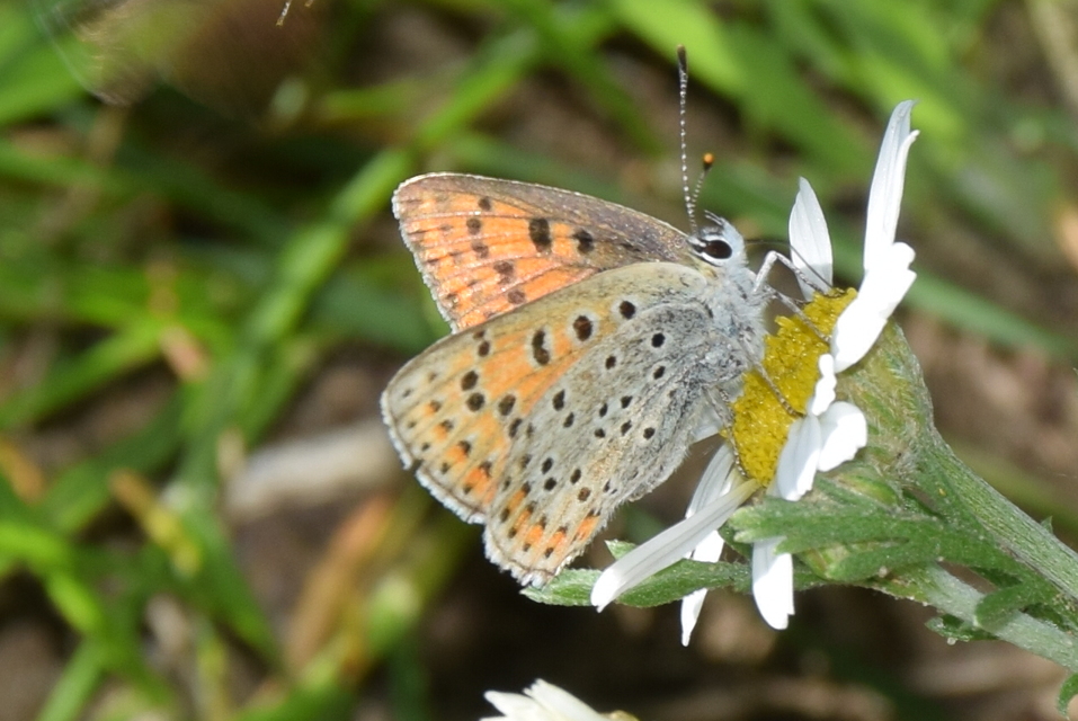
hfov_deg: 9.8
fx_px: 6294
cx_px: 539
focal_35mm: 210
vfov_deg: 6.6
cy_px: 360
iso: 100
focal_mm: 140
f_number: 11
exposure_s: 1/160
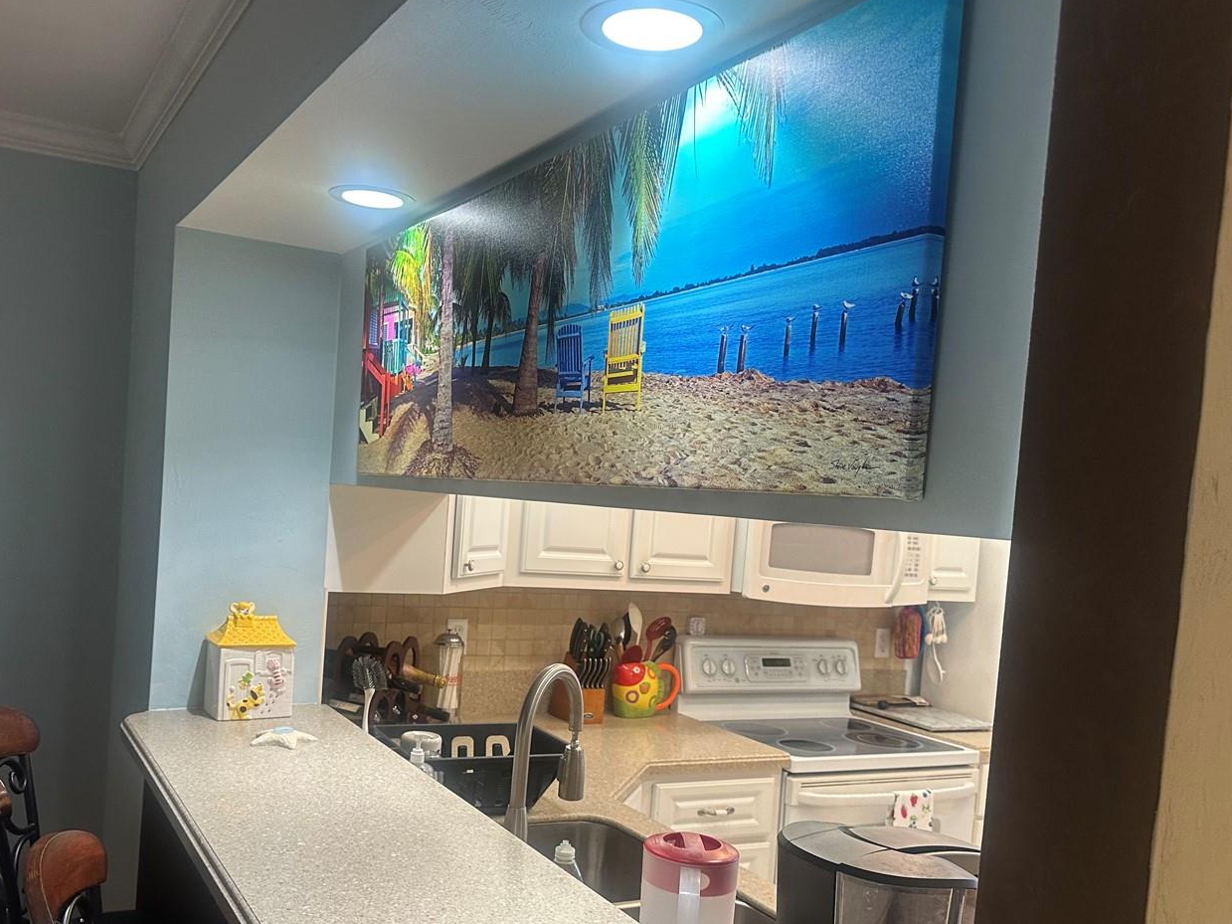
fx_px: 1103
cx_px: 552
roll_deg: -4.5
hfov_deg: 58.2
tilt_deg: -2.7
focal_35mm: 31
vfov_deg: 45.2
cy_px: 552
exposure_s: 1/120
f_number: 1.78
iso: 200
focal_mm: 6.86
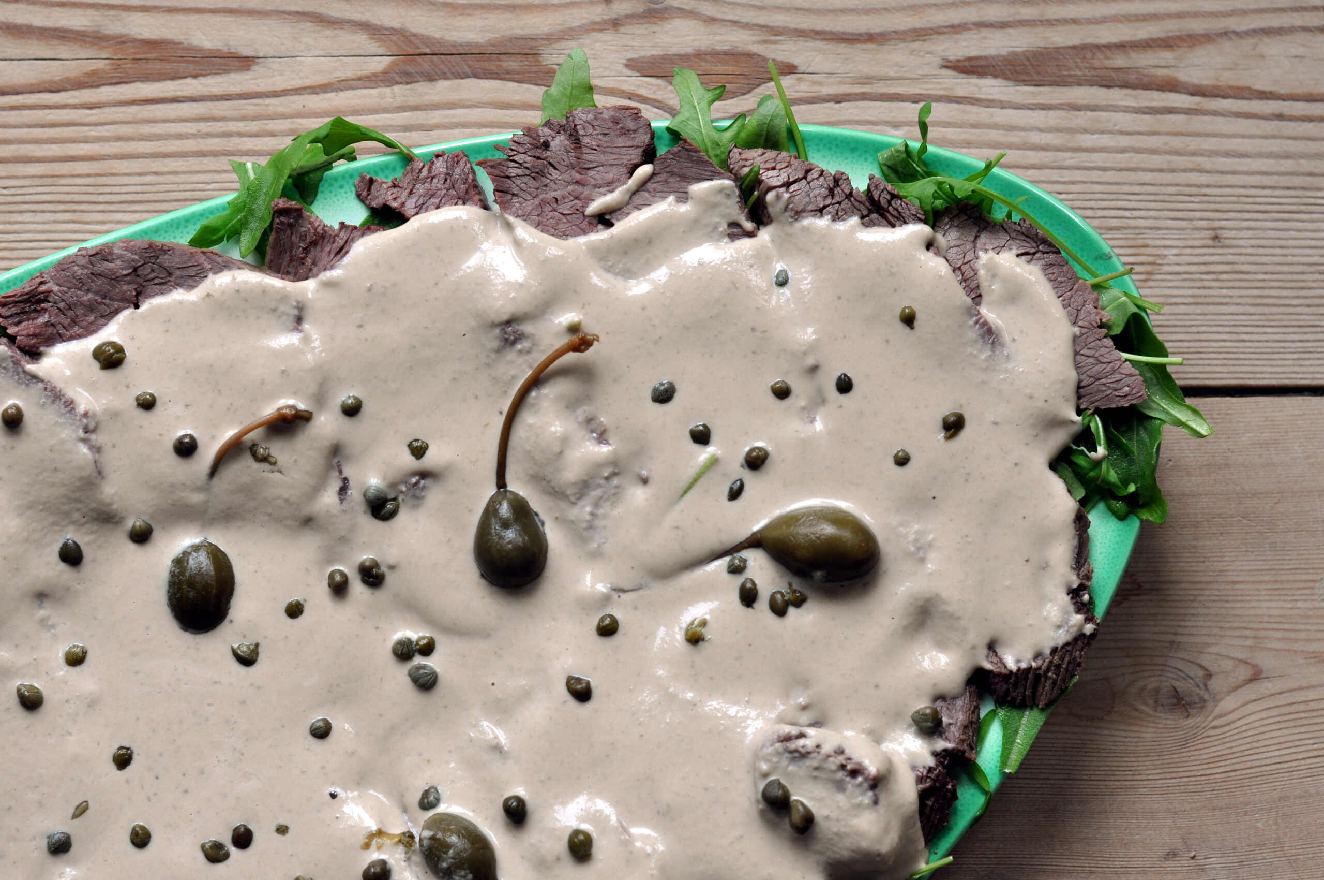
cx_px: 662
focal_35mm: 75
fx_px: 2755
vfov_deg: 18.1
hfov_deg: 27.0
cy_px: 440
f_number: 5
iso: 400
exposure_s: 1/100
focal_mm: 50
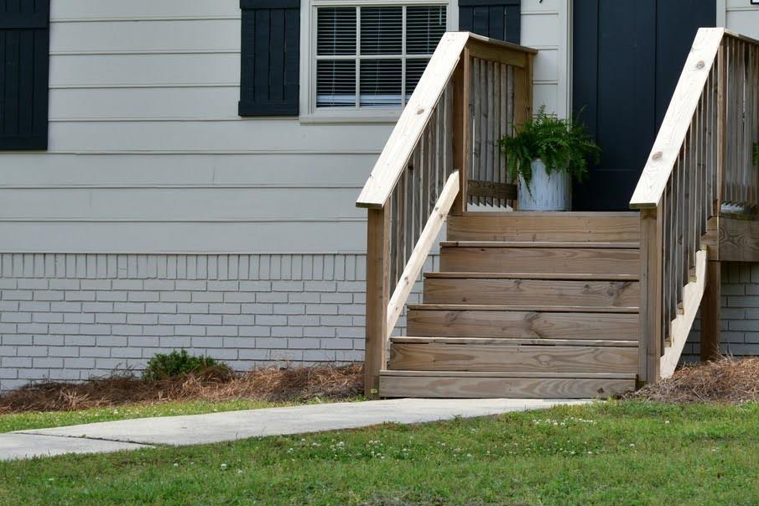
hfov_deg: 14.0
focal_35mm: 146
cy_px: 124
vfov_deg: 9.4
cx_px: 623
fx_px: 3075
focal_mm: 55
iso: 250
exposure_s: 1/500
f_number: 5.6
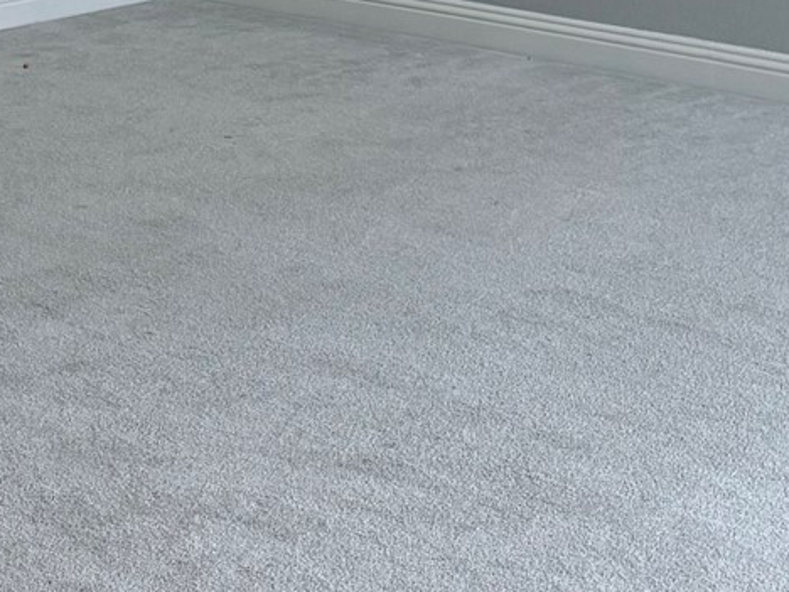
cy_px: -111
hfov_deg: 18.7
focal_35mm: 105
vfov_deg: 13.7
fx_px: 2393
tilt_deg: -8.2
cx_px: 413
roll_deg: +0.8
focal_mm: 6.76
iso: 250
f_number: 1.78
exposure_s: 1/120
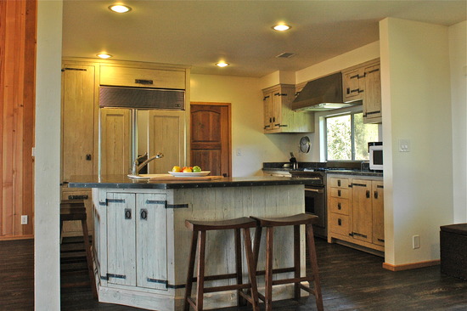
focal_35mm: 30
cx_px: 234
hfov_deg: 62.0
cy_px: 156
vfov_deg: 43.6
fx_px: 389
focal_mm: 20
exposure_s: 1/100
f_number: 5
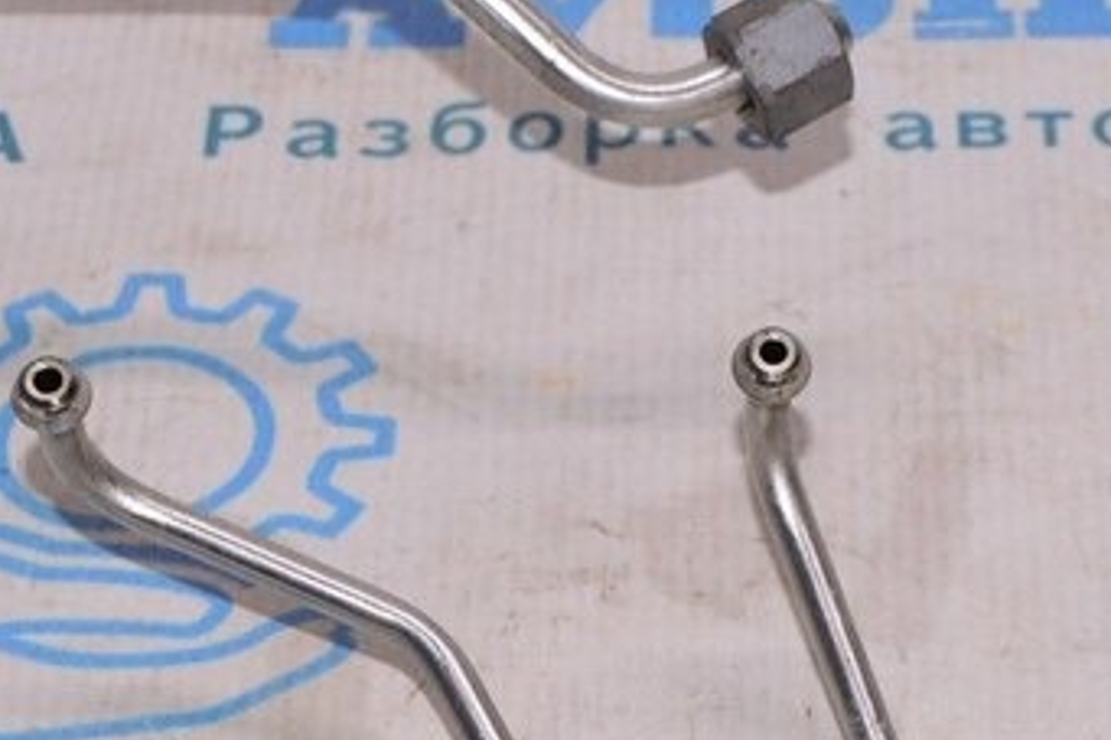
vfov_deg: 8.9
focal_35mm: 153
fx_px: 4719
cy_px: 553
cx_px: 870
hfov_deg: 13.4
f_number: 8
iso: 1600
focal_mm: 34
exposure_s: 1/200
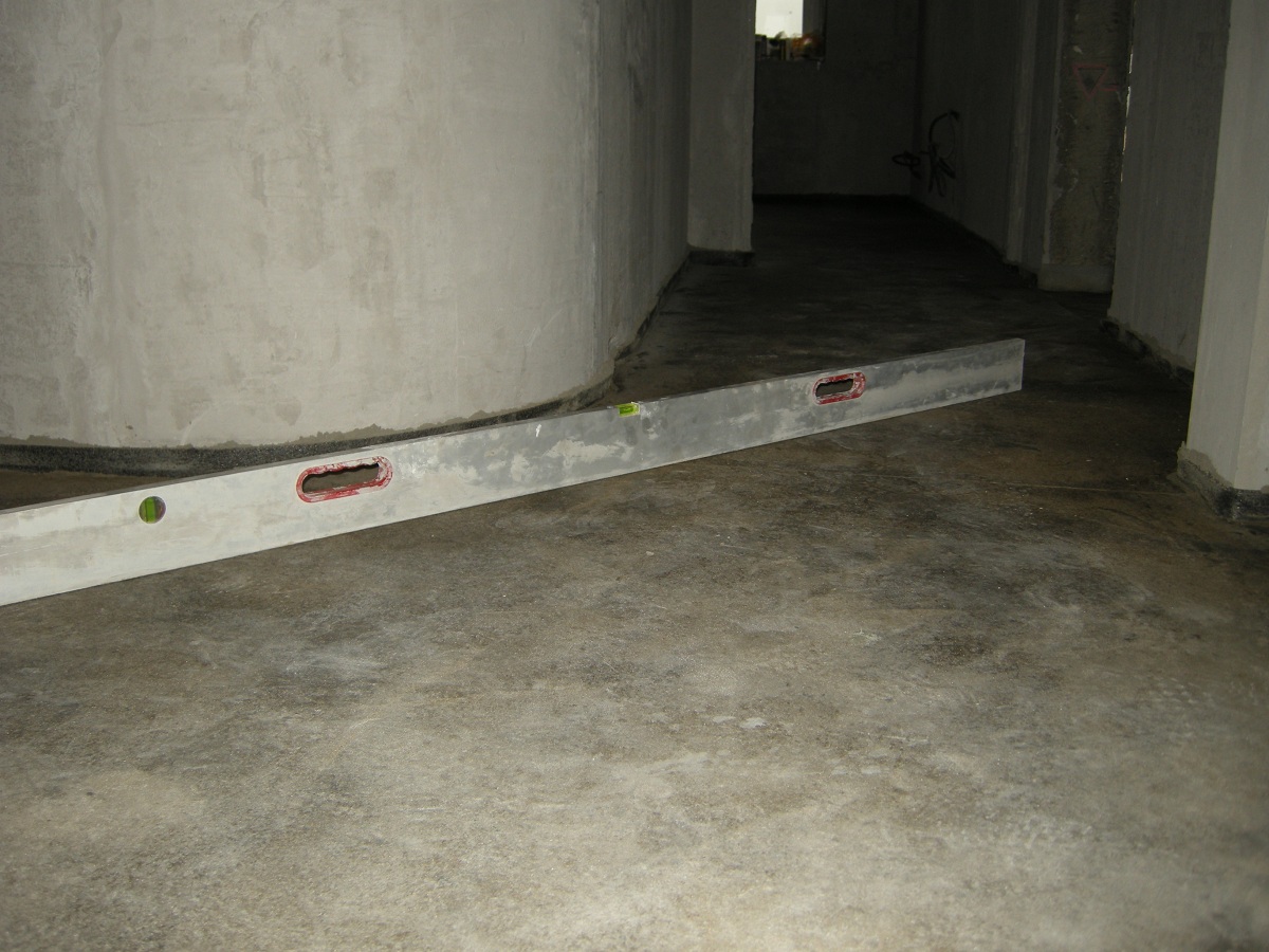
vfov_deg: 40.7
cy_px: 476
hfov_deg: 52.6
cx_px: 634
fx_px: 1283
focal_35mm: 35
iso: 64
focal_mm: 7.5
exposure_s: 1/60
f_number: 2.7
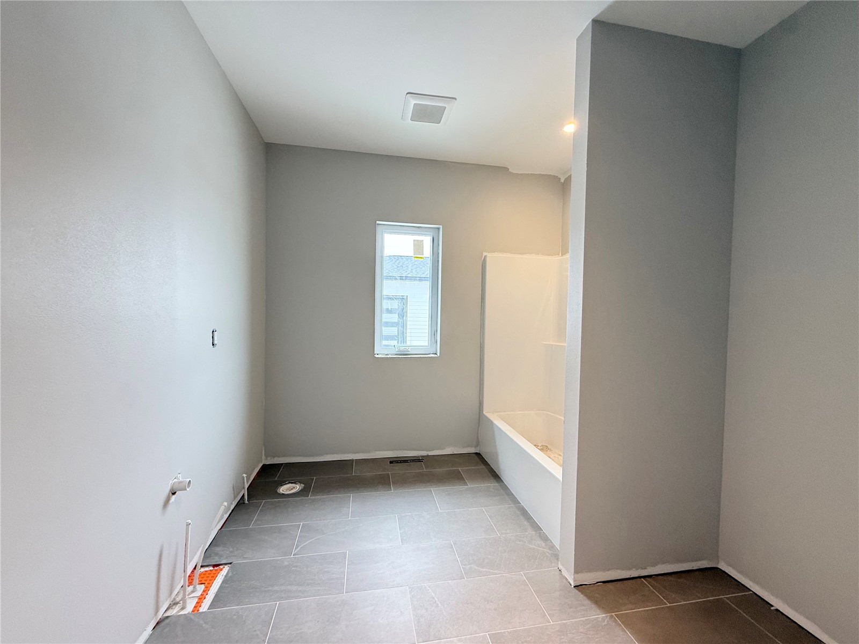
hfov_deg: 102.1
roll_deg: -1.5
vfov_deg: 85.7
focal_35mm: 14
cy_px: 322
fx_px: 347
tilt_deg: -0.2
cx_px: 430
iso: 200
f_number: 2.2
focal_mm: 2.22
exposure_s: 1/120
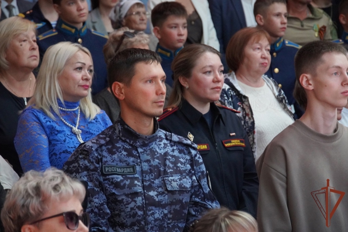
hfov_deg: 15.2
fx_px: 1305
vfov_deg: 10.2
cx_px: 174
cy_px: 116
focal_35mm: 135
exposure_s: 1/15
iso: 6400
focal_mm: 90
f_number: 5.6
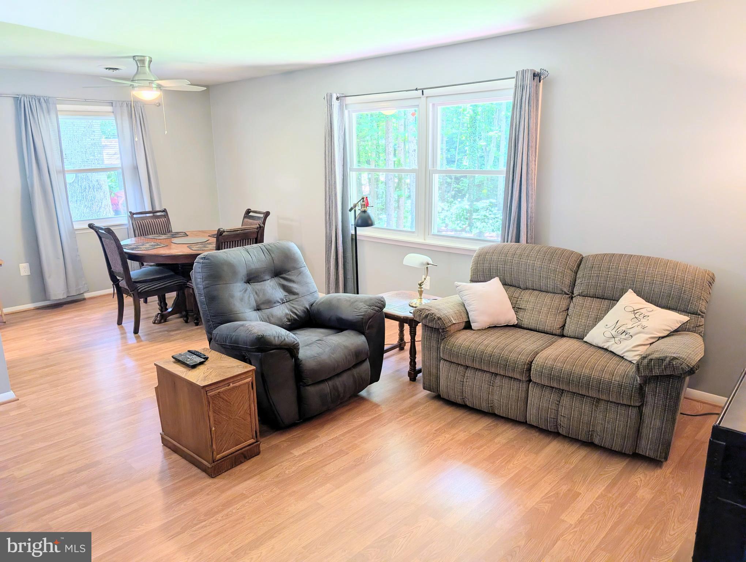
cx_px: 373
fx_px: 518
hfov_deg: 71.5
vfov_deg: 56.9
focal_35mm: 24
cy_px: 281
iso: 25
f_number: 1.68
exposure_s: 1/120
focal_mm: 6.9
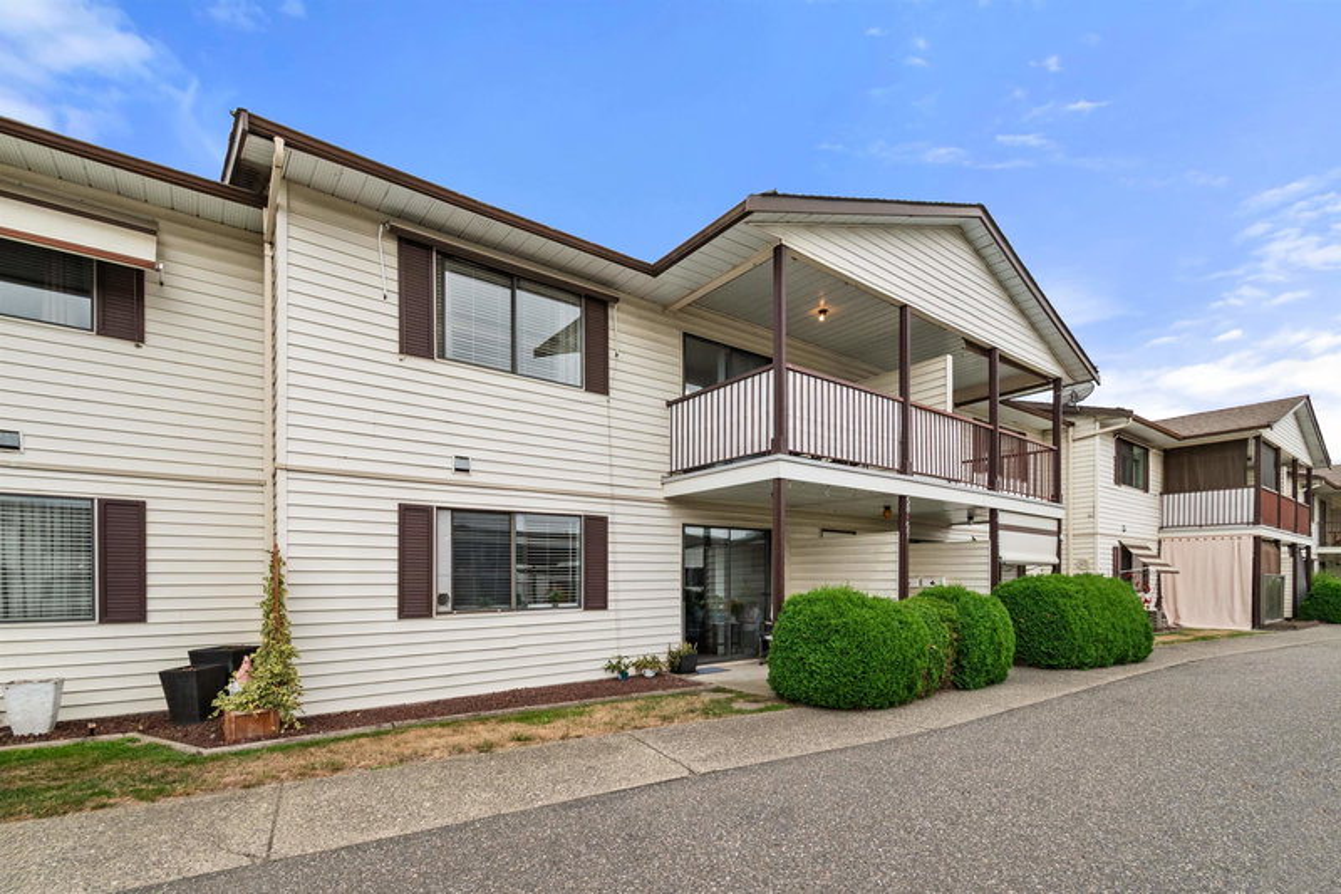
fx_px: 559
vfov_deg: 77.3
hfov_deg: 100.4
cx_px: 670
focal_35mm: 15
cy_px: 447
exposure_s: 1/250
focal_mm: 10
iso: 250
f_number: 9
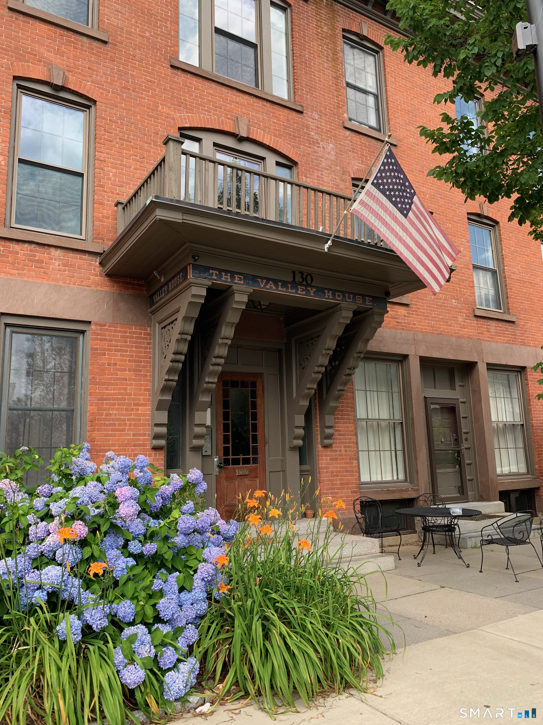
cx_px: 272
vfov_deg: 67.3
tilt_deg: +11.9
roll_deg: +1.8
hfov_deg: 53.1
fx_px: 544
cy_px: 362
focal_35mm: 26
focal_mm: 4.25
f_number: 1.8
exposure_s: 1/385
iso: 25
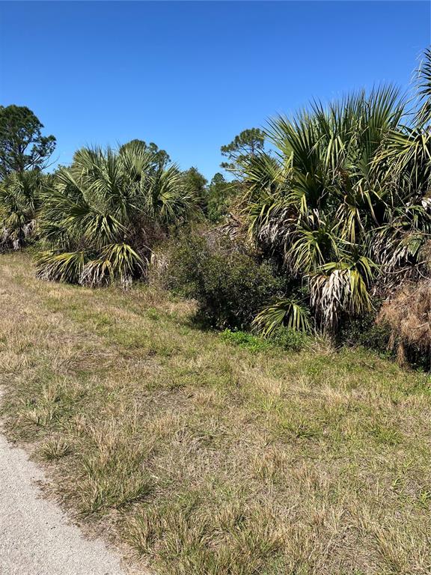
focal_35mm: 28
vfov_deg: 63.4
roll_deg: -0.3
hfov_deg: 49.7
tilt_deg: -6.2
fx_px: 465
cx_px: 216
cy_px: 288
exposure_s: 1/1946
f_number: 1.8
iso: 32
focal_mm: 3.99
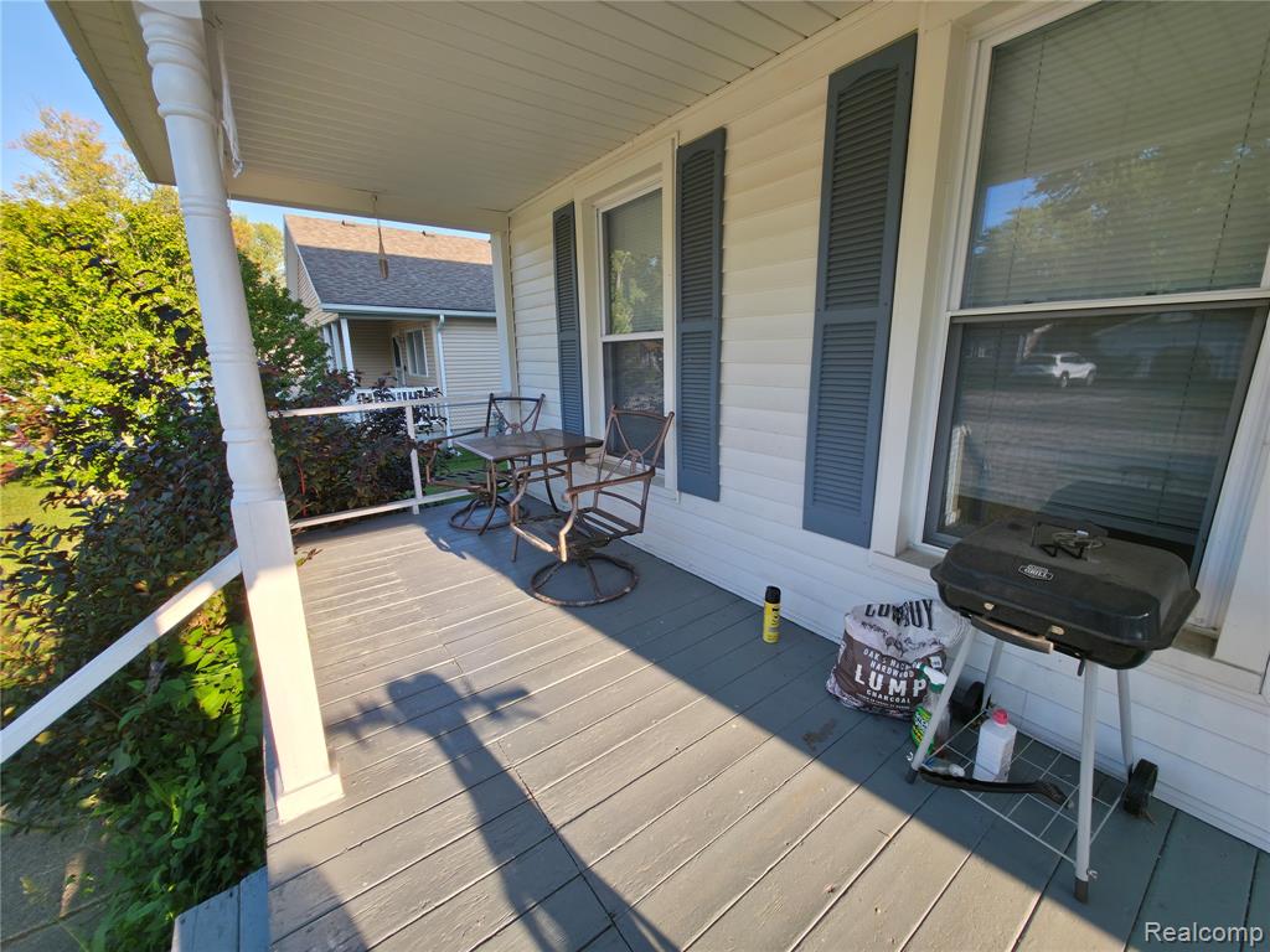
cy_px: 476
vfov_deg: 89.9
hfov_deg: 106.2
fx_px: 477
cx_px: 635
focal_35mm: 13
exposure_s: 1/986
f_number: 1.9
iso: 20
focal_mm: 2.2
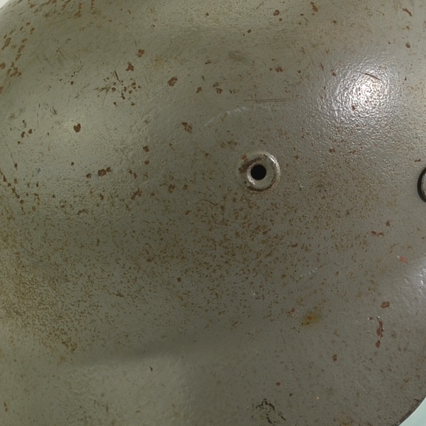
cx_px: 274
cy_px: 195
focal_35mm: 93
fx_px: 1295
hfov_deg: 18.6
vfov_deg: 18.7
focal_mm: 20
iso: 200
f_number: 5.6
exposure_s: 1/125
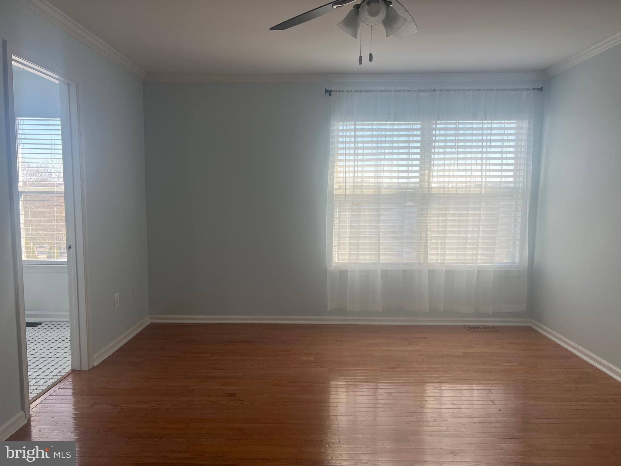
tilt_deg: -6.1
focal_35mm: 26
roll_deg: +0.1
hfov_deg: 67.3
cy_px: 233
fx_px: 466
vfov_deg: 53.1
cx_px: 310
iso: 50
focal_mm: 5.7
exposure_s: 1/367
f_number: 1.5
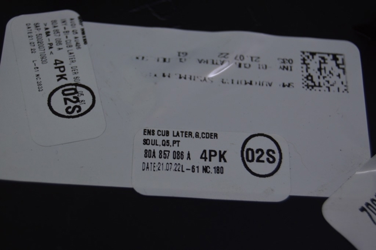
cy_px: 125
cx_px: 188
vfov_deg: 16.5
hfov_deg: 24.6
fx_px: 861
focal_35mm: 82
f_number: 5.6
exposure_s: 1/100
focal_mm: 55
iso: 400
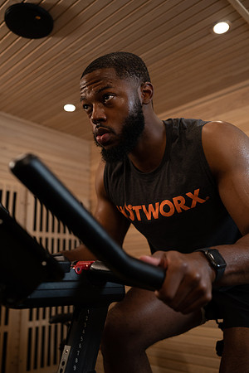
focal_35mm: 35
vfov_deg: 54.4
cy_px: 186
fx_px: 363
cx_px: 124
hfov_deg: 37.9
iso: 400
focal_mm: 35
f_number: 2.8
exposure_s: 1/160
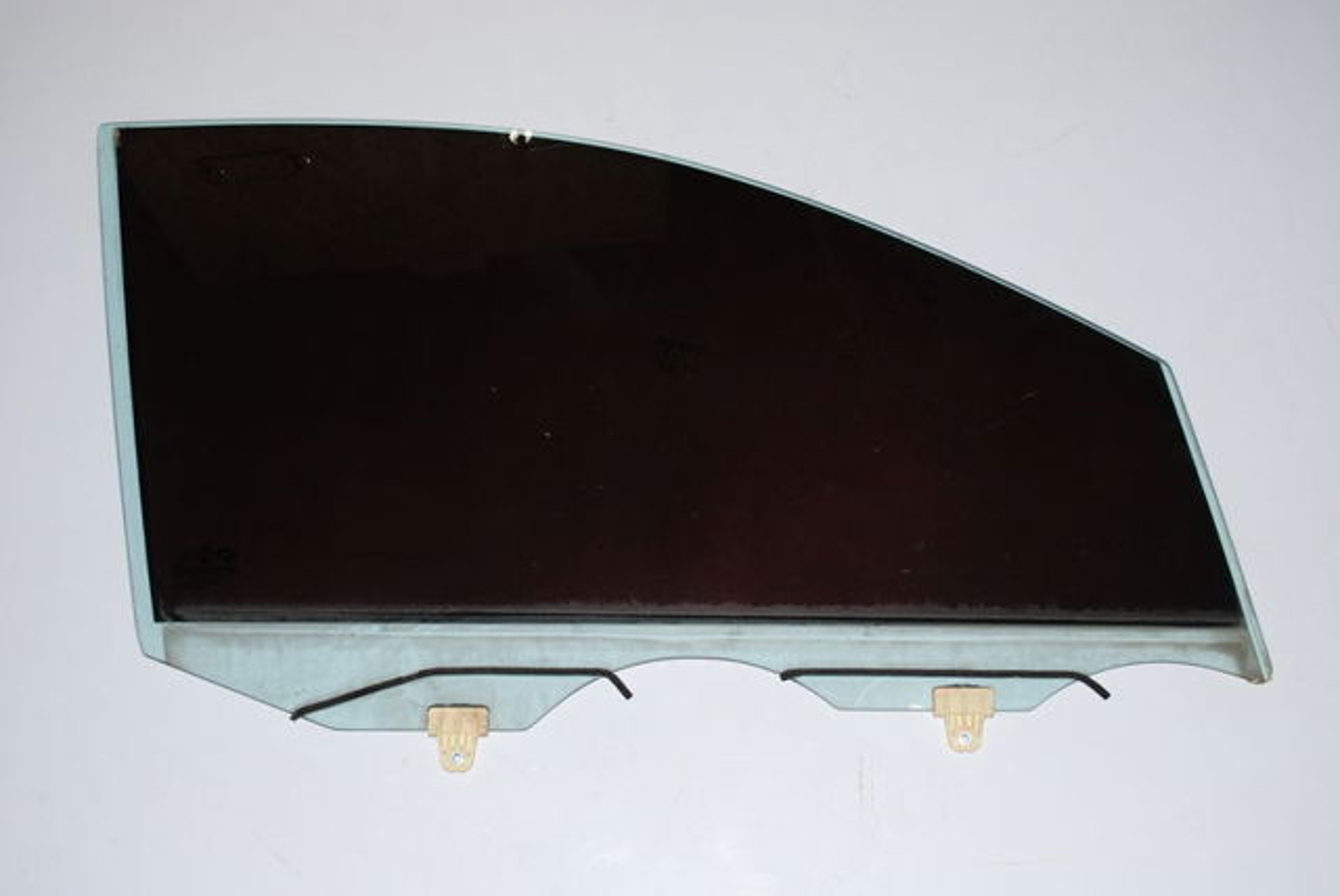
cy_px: 448
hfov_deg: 41.1
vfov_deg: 28.1
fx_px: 1788
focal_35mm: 48
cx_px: 670
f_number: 5.6
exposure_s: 1/125
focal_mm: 32
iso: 400
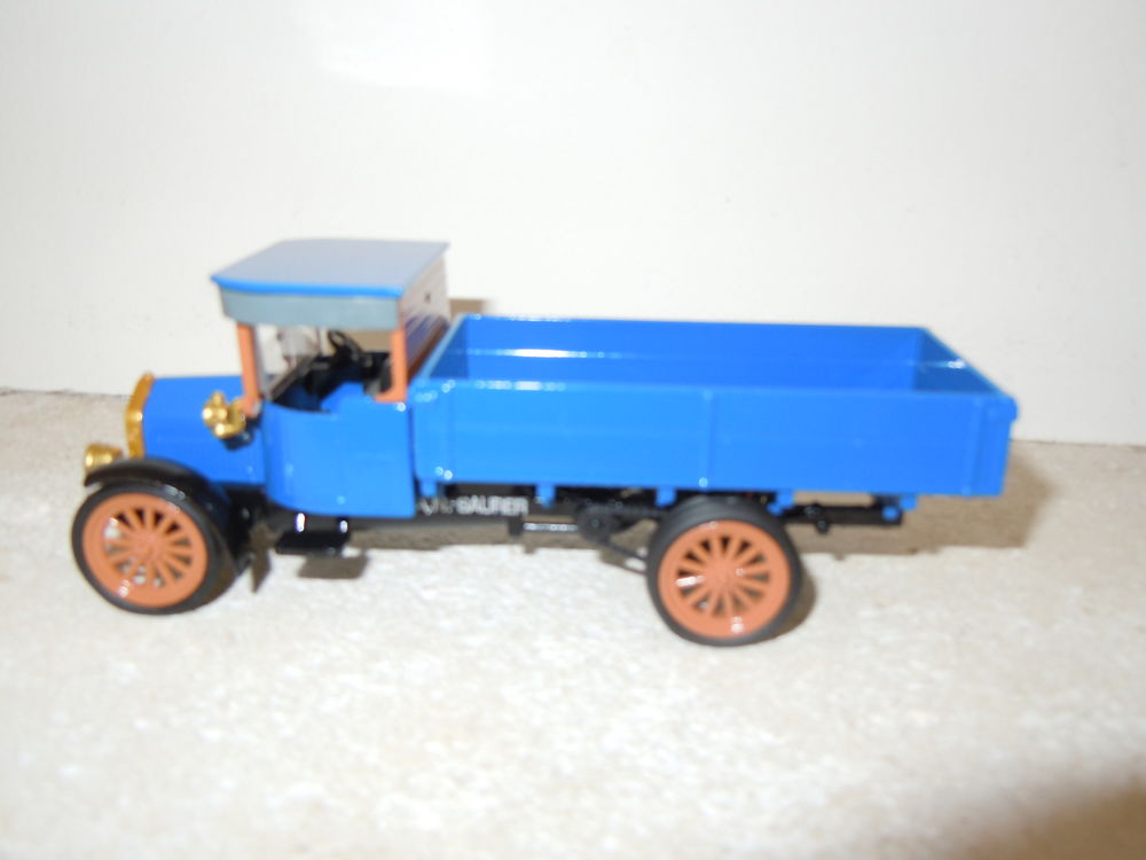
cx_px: 573
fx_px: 993
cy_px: 430
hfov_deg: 60.0
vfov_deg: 46.8
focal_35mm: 30
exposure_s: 1/30
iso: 100
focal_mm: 5.4
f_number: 3.5
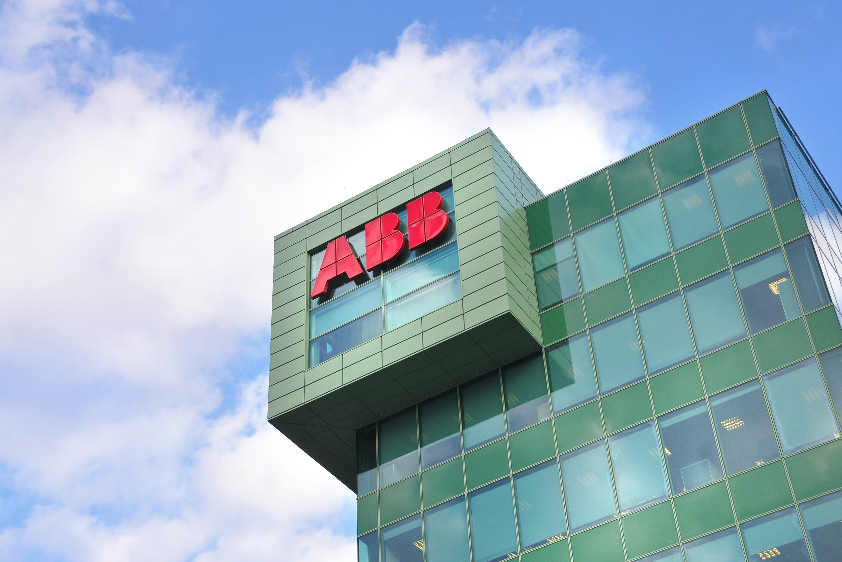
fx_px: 1356
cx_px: 428
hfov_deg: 34.5
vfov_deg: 23.4
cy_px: 278
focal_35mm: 58
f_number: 7.1
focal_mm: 38
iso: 200
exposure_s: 1/250
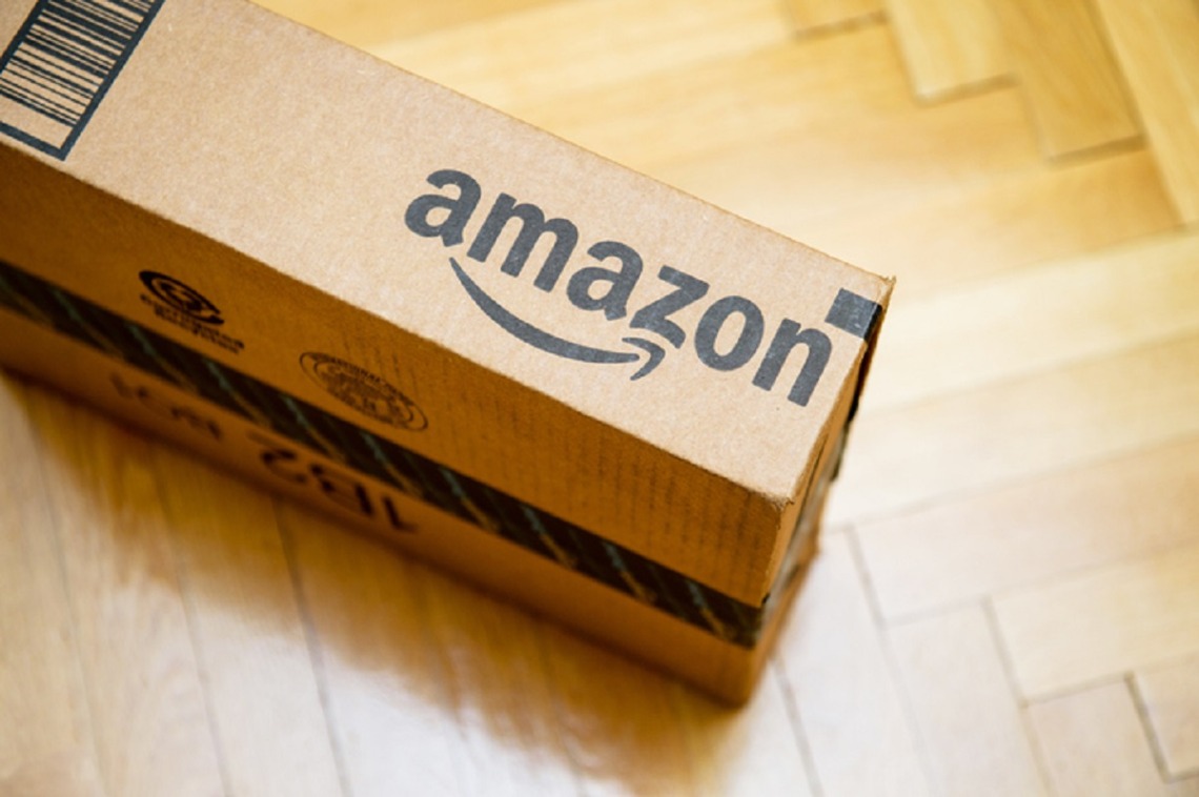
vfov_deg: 19.4
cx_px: 600
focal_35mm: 70
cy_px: 398
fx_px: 2329
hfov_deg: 28.9
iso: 500
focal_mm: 70
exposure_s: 1/160
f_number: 4
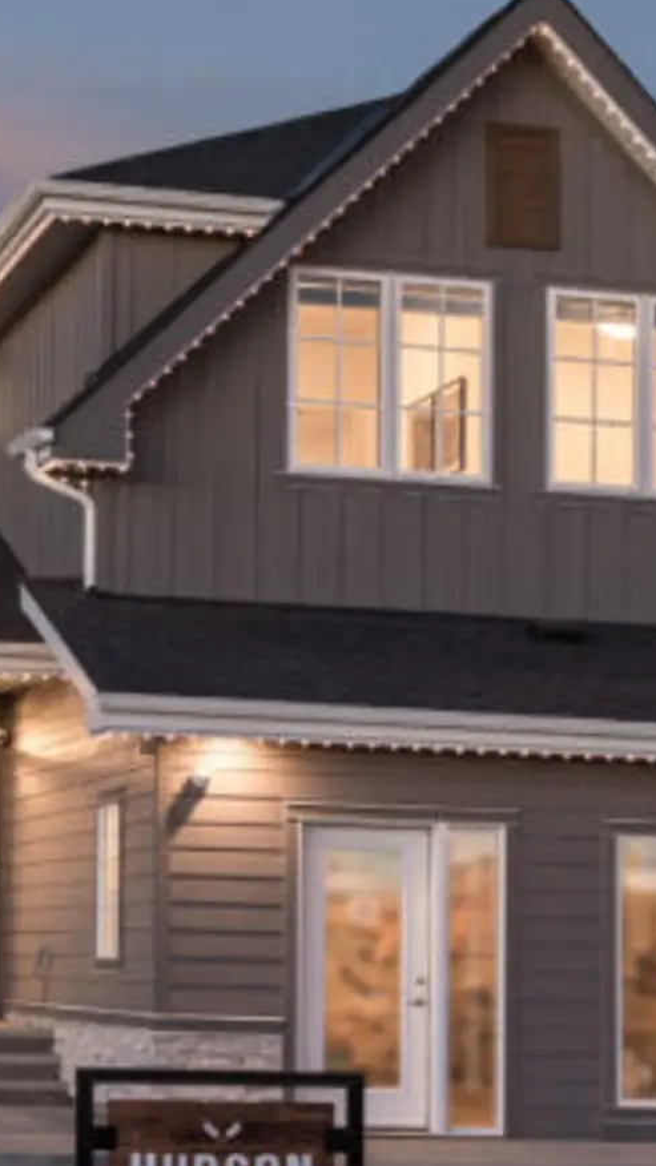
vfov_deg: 22.9
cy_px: 668
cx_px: 431
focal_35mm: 93
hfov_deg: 13.0
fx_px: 2875
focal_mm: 48
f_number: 11
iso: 200
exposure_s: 1.3
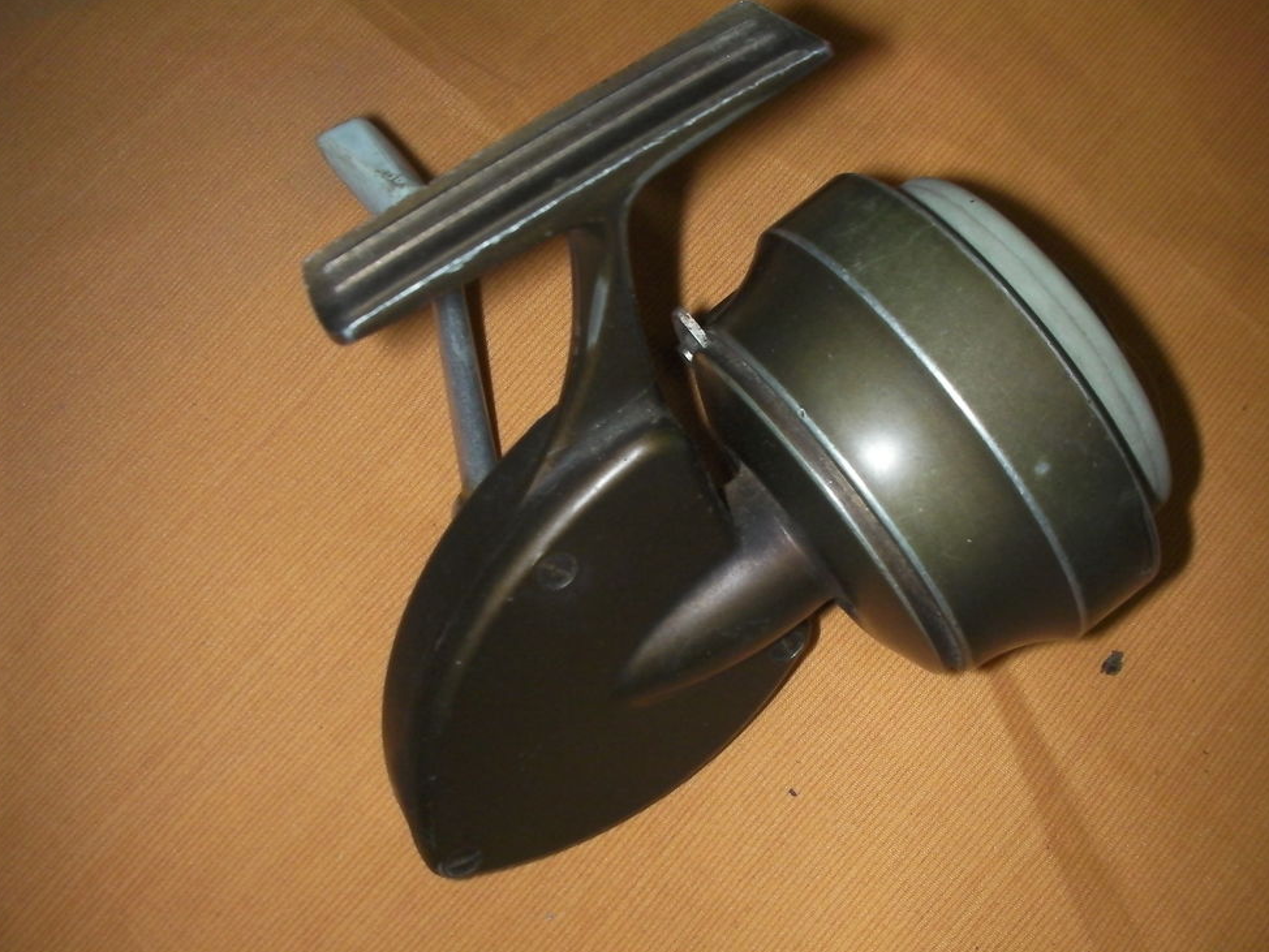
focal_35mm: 39
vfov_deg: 36.8
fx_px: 1430
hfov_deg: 47.9
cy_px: 470
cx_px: 633
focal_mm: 6.3
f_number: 5.6
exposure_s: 1/30
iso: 200
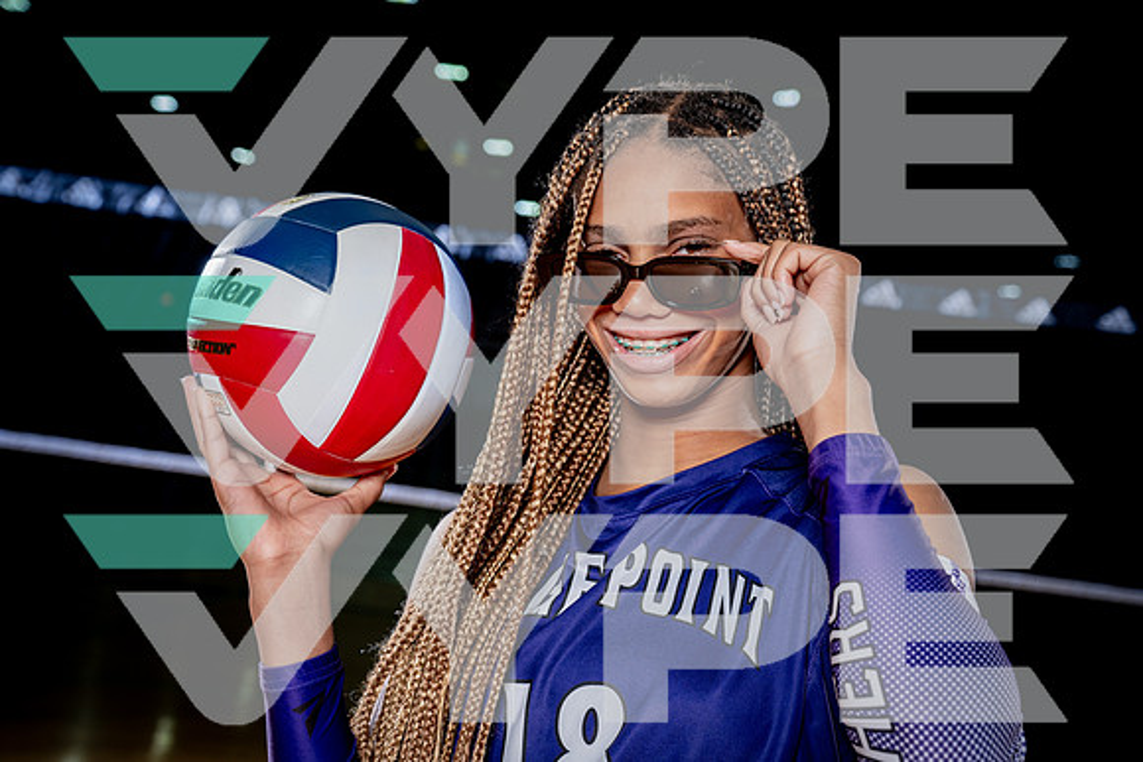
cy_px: 381
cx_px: 572
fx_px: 1784
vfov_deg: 24.1
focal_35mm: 56
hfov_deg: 35.5
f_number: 5.6
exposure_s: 1/250
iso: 250
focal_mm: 54
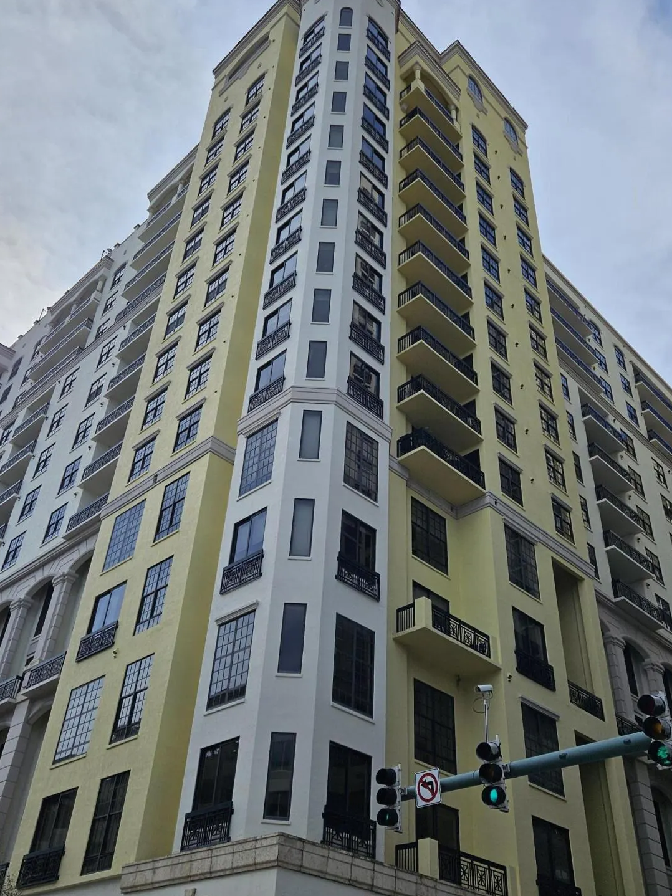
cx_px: 350
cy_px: 451
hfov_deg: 44.1
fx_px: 829
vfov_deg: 56.8
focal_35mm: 32
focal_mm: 5.4
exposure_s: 1/2635
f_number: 1.8
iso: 25
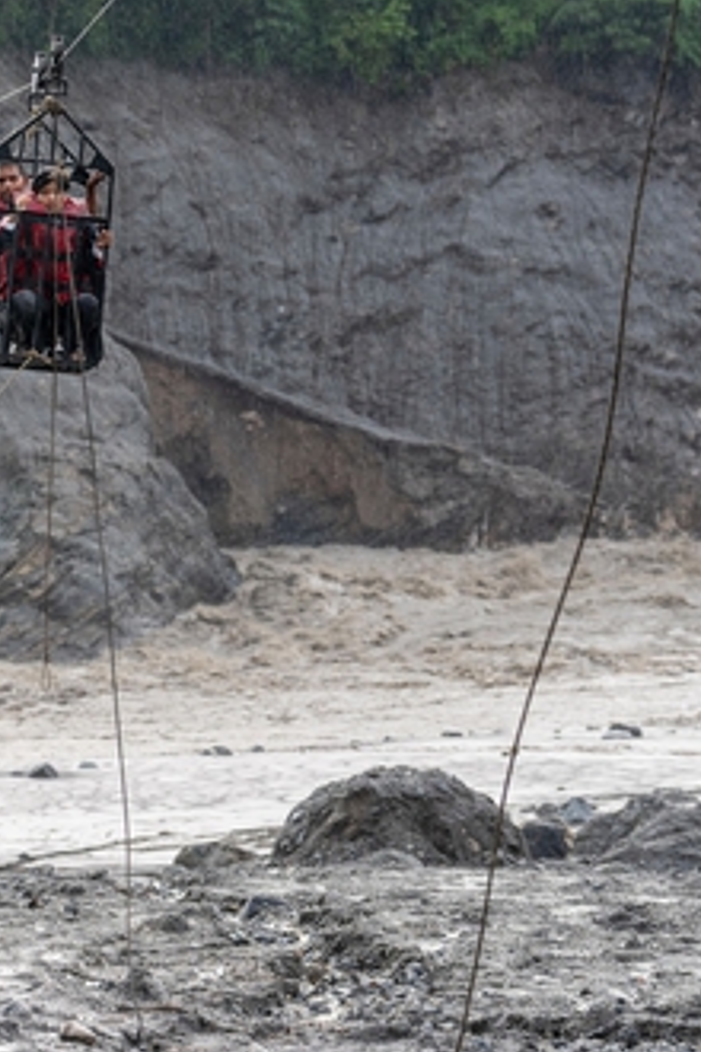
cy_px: 566
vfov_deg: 12.3
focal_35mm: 167
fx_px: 4877
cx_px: -83
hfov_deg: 8.2
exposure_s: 1/160
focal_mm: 86
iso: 1000
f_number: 4
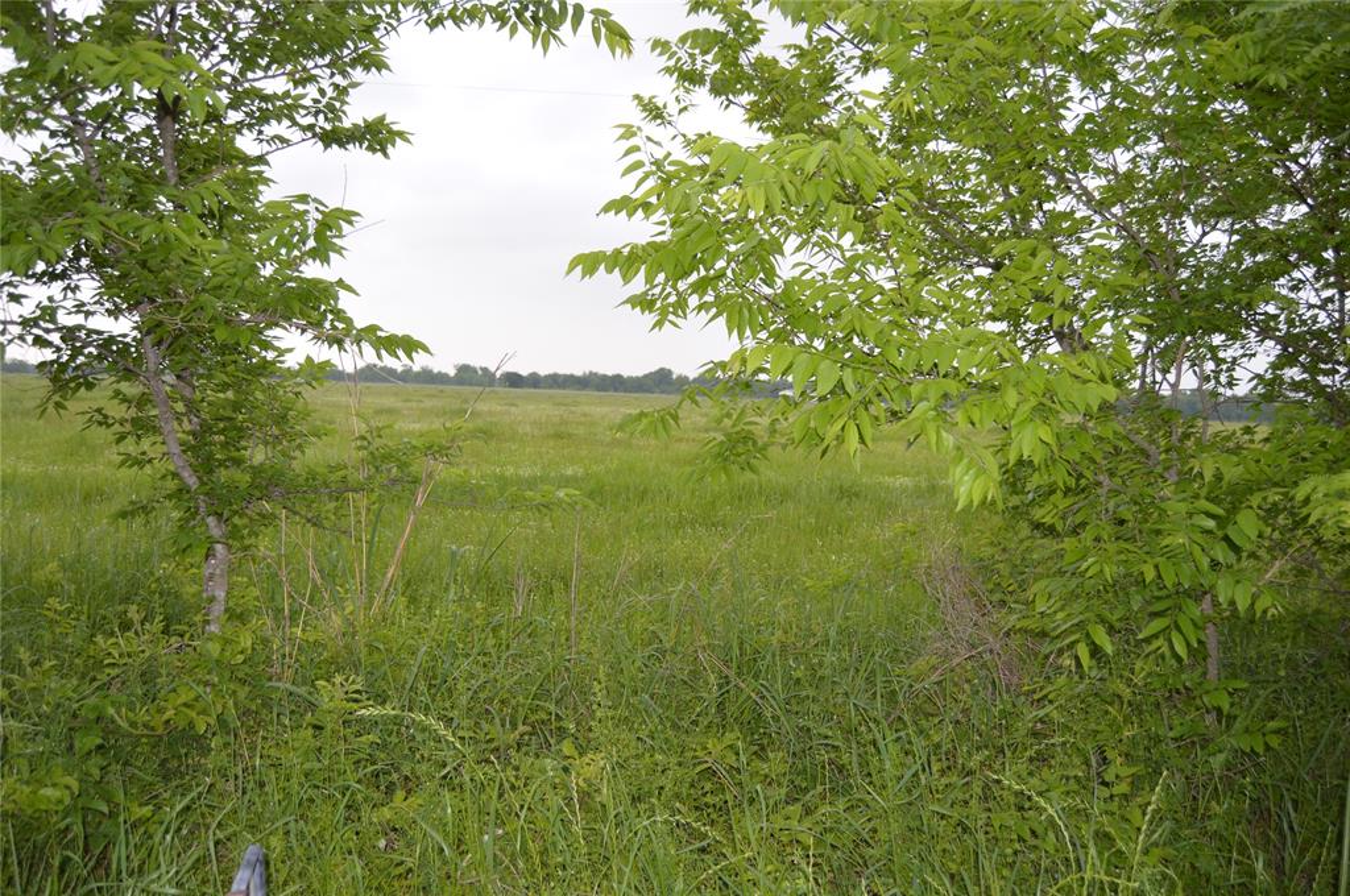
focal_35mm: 27
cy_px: 448
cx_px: 675
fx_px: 1011
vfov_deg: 47.8
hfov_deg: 67.4
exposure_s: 1/200
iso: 100
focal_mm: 18
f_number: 3.5
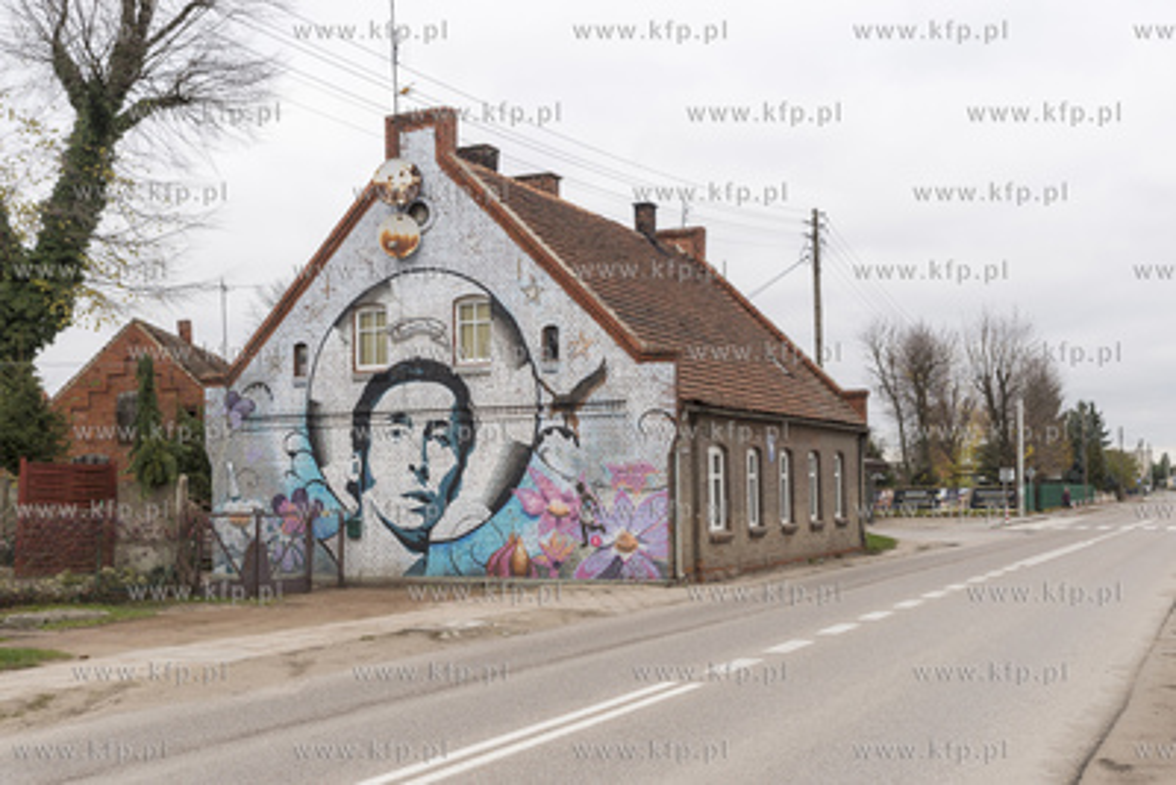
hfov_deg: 46.4
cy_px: 392
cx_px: 588
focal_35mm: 42
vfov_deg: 31.9
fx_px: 1372
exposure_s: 1/800
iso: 400
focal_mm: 42
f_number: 4.5
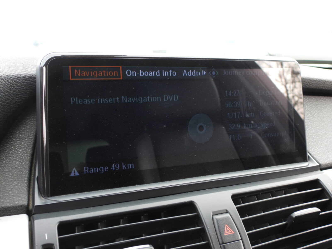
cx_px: 166
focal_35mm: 41
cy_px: 124
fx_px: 393
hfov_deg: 45.8
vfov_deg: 35.1
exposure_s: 1/50
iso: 100
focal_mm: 7.4
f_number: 3.2
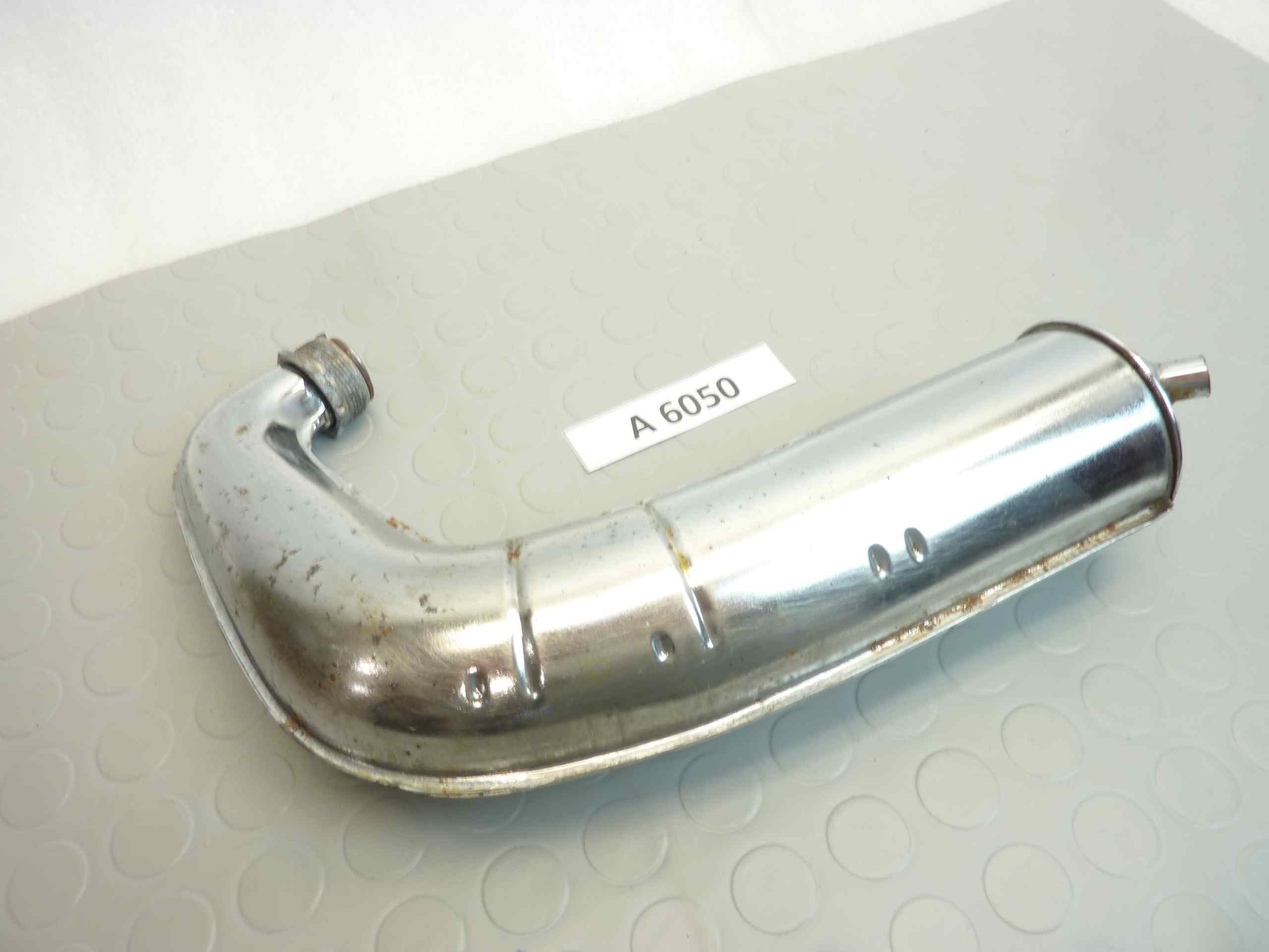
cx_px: 634
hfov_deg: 69.4
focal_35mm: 25
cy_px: 476
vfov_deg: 54.9
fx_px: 916
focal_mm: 4.1
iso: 80
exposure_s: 1/15
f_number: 3.3
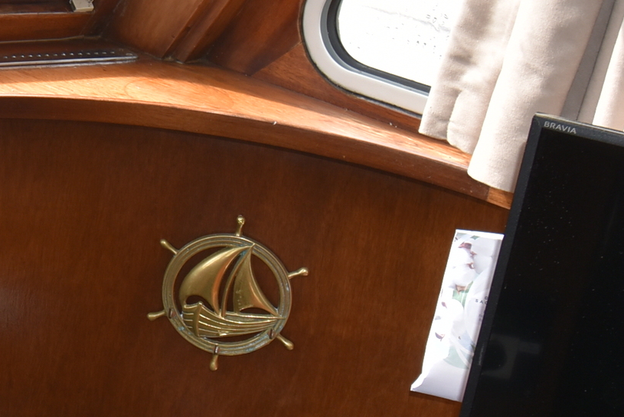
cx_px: -159
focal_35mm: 92
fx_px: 1596
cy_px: 161
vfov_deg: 14.9
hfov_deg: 20.4
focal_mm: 20
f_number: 5.6
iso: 160
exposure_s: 1/125
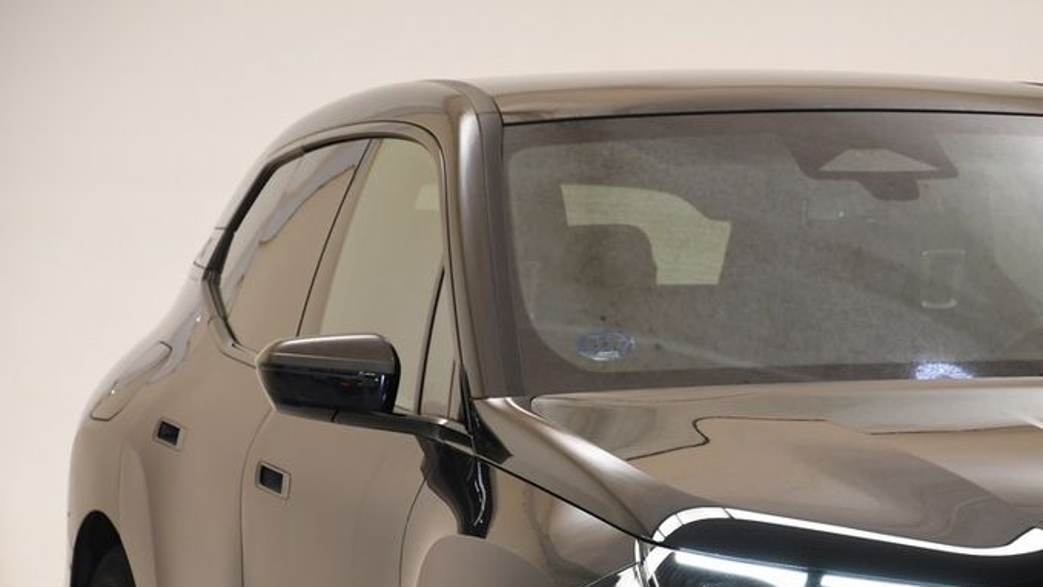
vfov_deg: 5.5
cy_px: 569
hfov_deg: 9.7
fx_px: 6140
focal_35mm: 222
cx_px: 920
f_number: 5.3
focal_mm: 80
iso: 640
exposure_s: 1/40
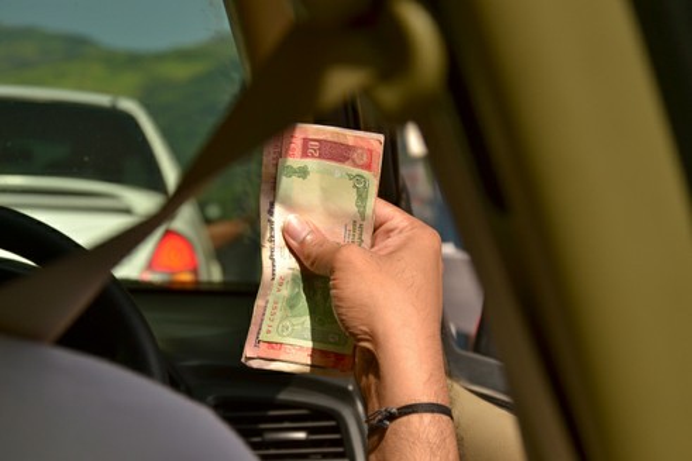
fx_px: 1499
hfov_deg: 26.0
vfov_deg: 17.5
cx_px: 346
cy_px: 230
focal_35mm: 78
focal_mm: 52
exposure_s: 1/800
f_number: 6.3
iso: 200
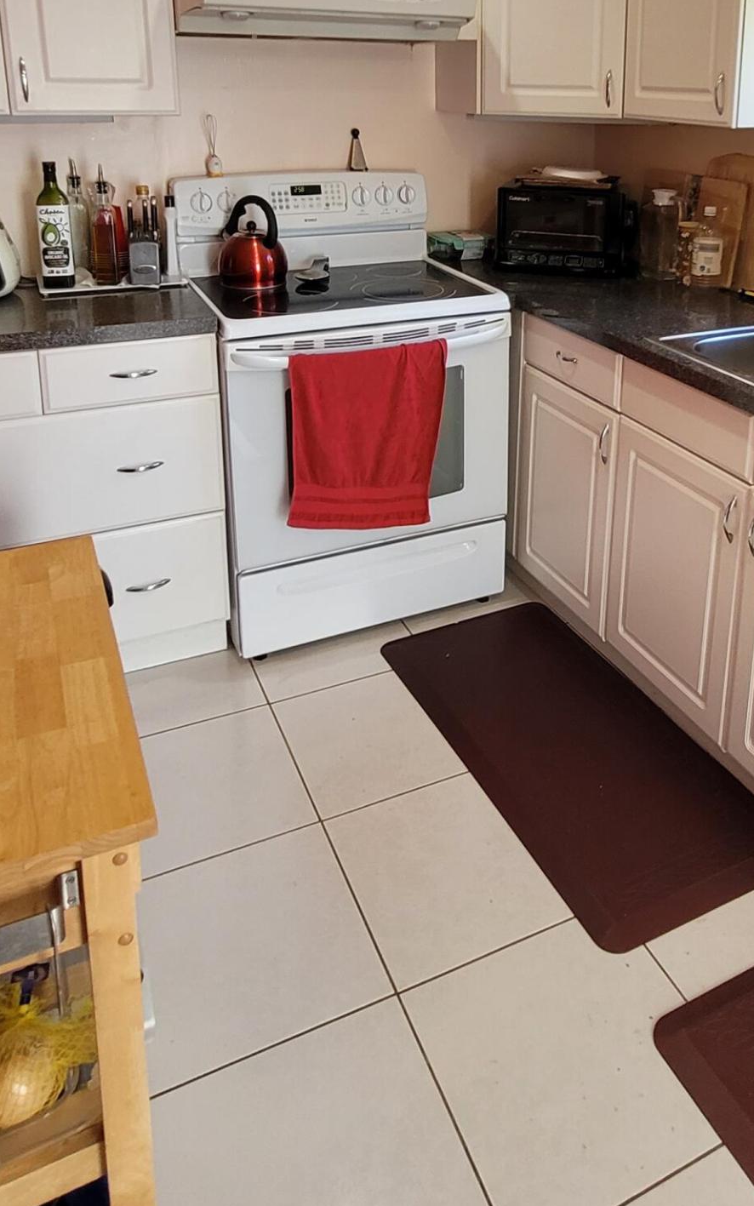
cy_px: 317
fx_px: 920
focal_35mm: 28
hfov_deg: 43.9
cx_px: 502
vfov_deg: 63.0
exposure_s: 1/60
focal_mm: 1.74
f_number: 2.2
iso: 160
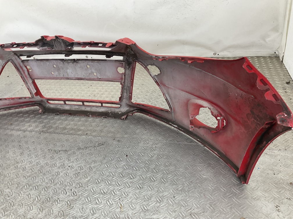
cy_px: 110
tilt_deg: -29.4
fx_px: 245
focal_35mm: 29
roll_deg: +7.4
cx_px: 146
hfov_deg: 61.7
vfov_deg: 48.2
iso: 32
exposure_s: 1/120
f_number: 1.8
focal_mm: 3
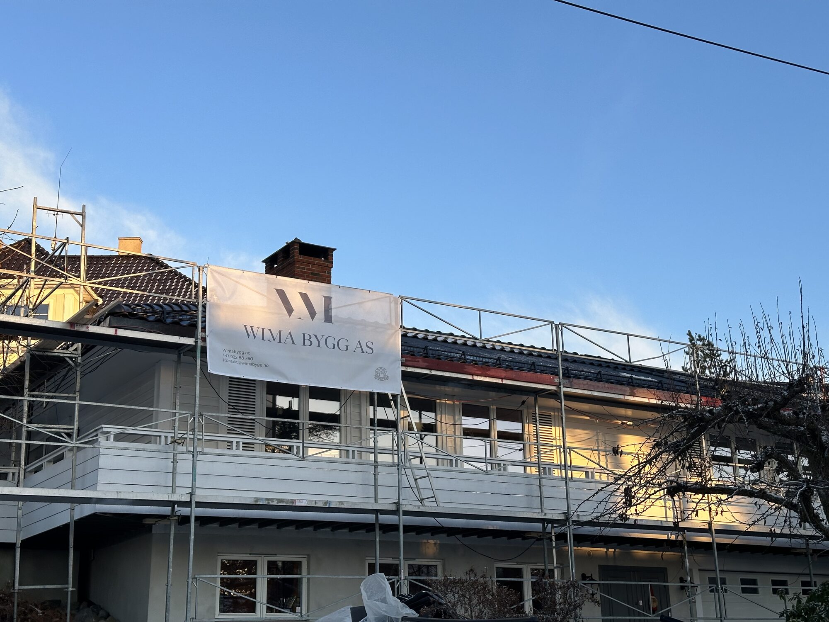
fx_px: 1150
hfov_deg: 39.7
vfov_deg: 30.3
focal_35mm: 48
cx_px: 414
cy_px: 311
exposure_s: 1/887
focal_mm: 6.86
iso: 64
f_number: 1.78
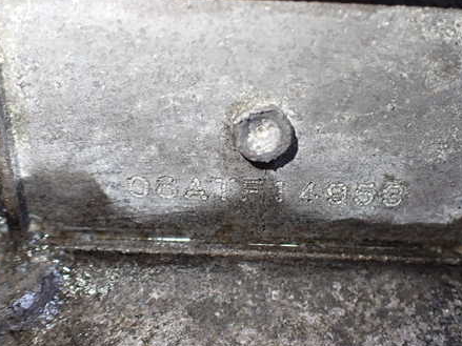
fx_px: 547
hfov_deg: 45.6
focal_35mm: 41
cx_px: 269
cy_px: 174
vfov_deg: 35.1
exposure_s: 1/125
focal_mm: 5.4
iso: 320
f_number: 2.3
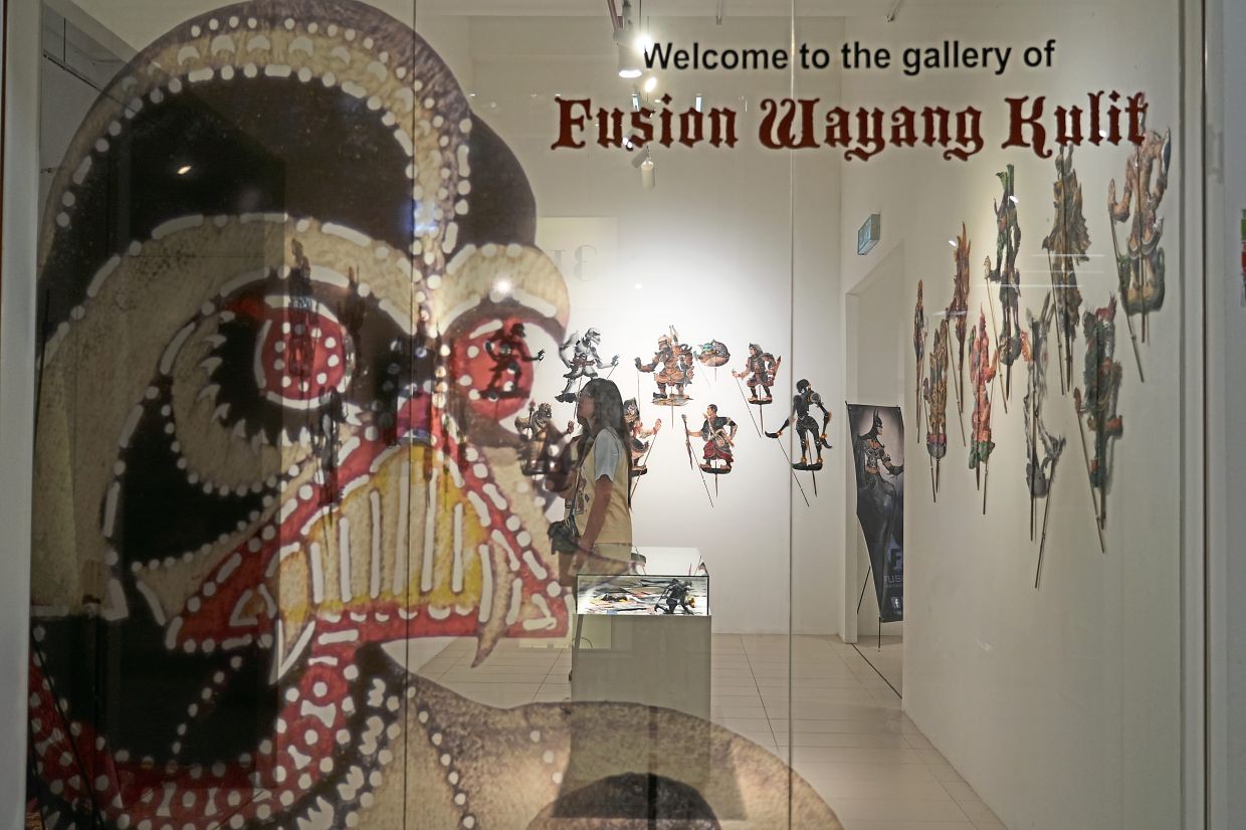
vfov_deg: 35.9
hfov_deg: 51.9
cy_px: 415
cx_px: 623
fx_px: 1280
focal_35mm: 37
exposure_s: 1/160
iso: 1000
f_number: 4
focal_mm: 37
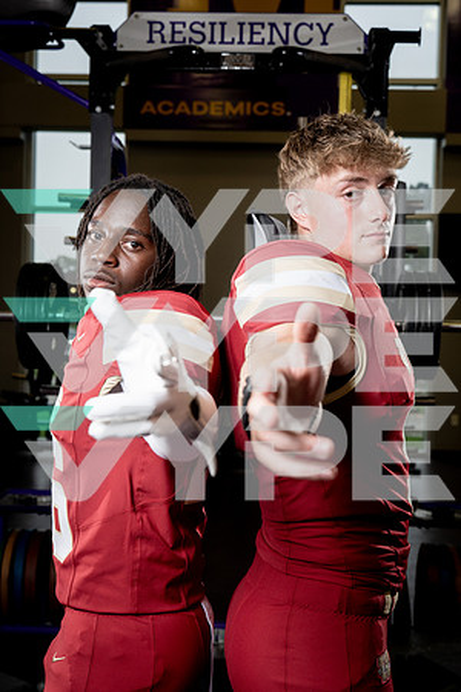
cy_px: 346
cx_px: 230
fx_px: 960
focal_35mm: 50
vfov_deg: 39.6
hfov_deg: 27.0
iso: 640
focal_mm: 50
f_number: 5.6
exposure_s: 1/250
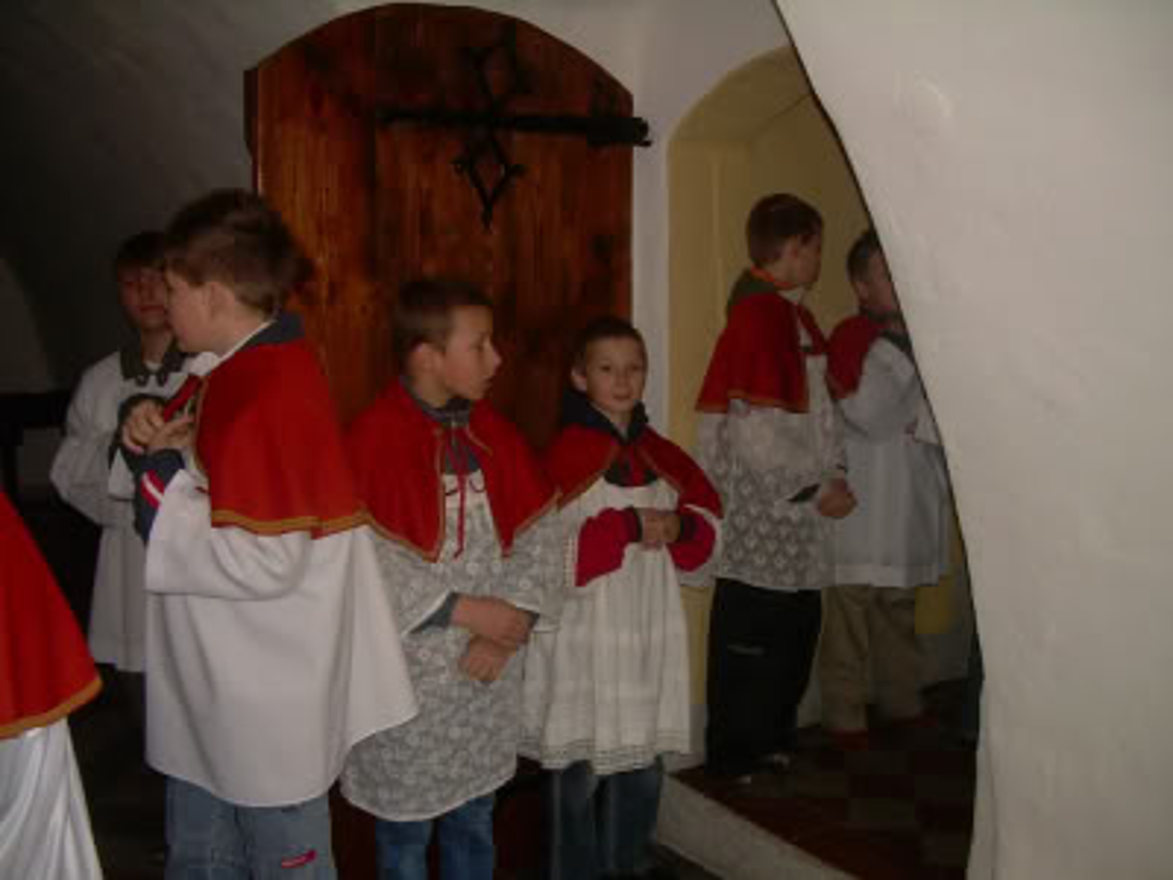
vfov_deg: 37.7
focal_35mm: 38
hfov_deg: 49.0
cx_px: 586
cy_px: 440
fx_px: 1288
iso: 50
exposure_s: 1/60
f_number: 2.8
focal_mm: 6.3
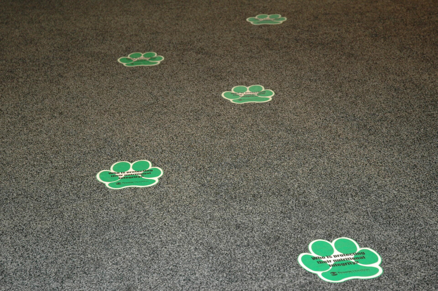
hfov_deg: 26.0
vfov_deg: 17.4
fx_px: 948
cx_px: 219
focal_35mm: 78
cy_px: 146
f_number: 4.5
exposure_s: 1/60
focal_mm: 52
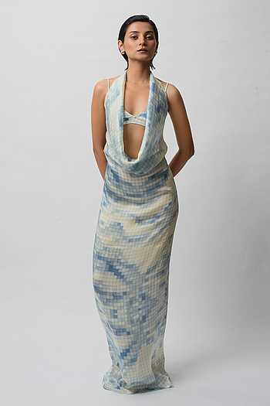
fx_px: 562
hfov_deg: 27.0
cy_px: 203
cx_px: 135
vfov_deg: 39.6
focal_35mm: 50
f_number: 11
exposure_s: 1/125
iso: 640
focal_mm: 50
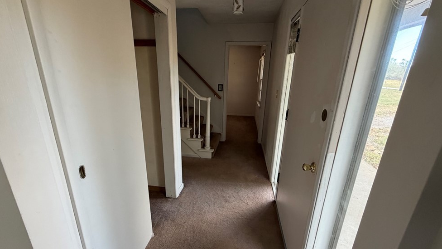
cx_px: 216
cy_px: 134
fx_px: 188
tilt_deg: -17.4
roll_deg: -1.1
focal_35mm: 16
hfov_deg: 99.4
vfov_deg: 67.0
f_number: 2.2
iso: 320
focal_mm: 2.22
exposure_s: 1/121
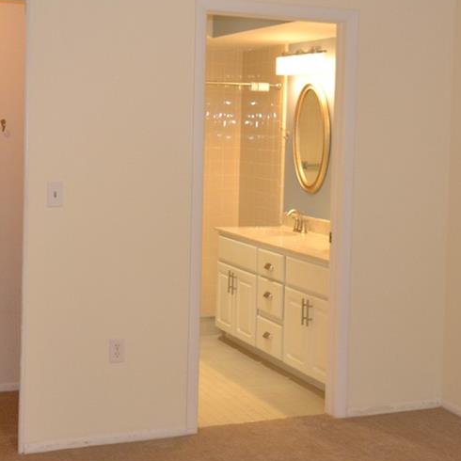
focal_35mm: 62
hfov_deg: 27.5
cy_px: 178
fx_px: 940
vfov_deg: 27.5
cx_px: 270
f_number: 4
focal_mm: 15
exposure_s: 1/60
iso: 720
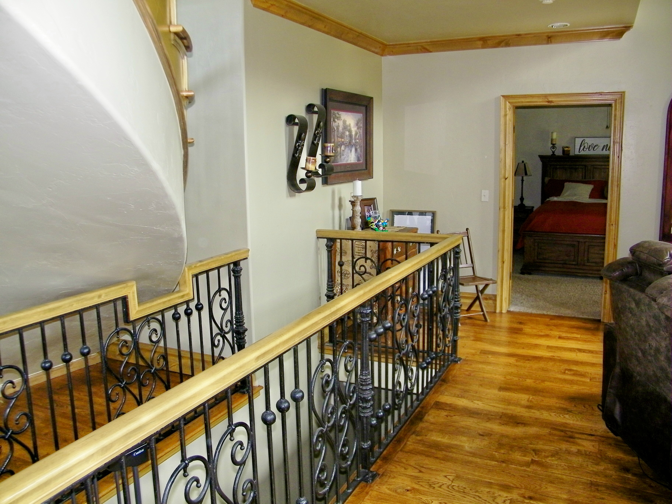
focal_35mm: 28
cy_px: 252
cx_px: 336
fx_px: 544
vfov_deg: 49.7
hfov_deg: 63.4
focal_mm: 5
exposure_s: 1/30
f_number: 3.5
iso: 100
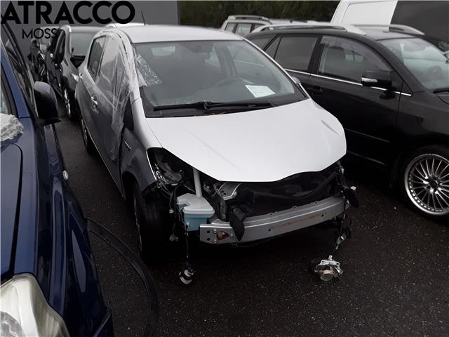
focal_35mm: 28
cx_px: 224
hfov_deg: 63.4
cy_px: 168
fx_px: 363
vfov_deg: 49.7
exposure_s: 1/101
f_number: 1.9
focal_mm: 2.91
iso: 40
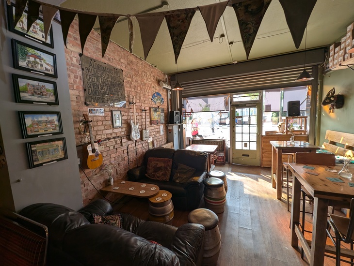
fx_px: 133
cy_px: 133
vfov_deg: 90.1
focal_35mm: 13
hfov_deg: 106.1
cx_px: 177
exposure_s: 1/70.2
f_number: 2.2
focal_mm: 1.95
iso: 43
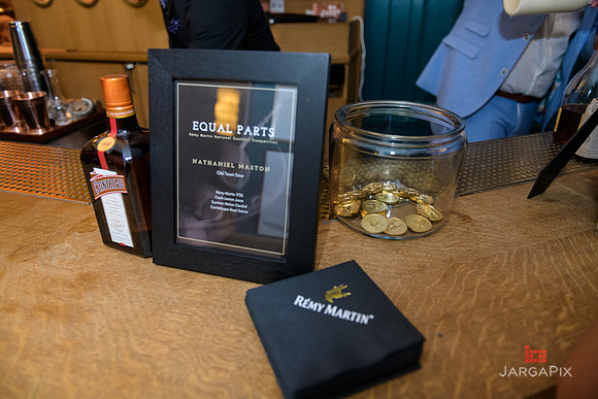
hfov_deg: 73.7
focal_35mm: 24
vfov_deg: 53.2
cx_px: 299
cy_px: 200
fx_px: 399
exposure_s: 1/125
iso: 1000
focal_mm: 24
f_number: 3.2
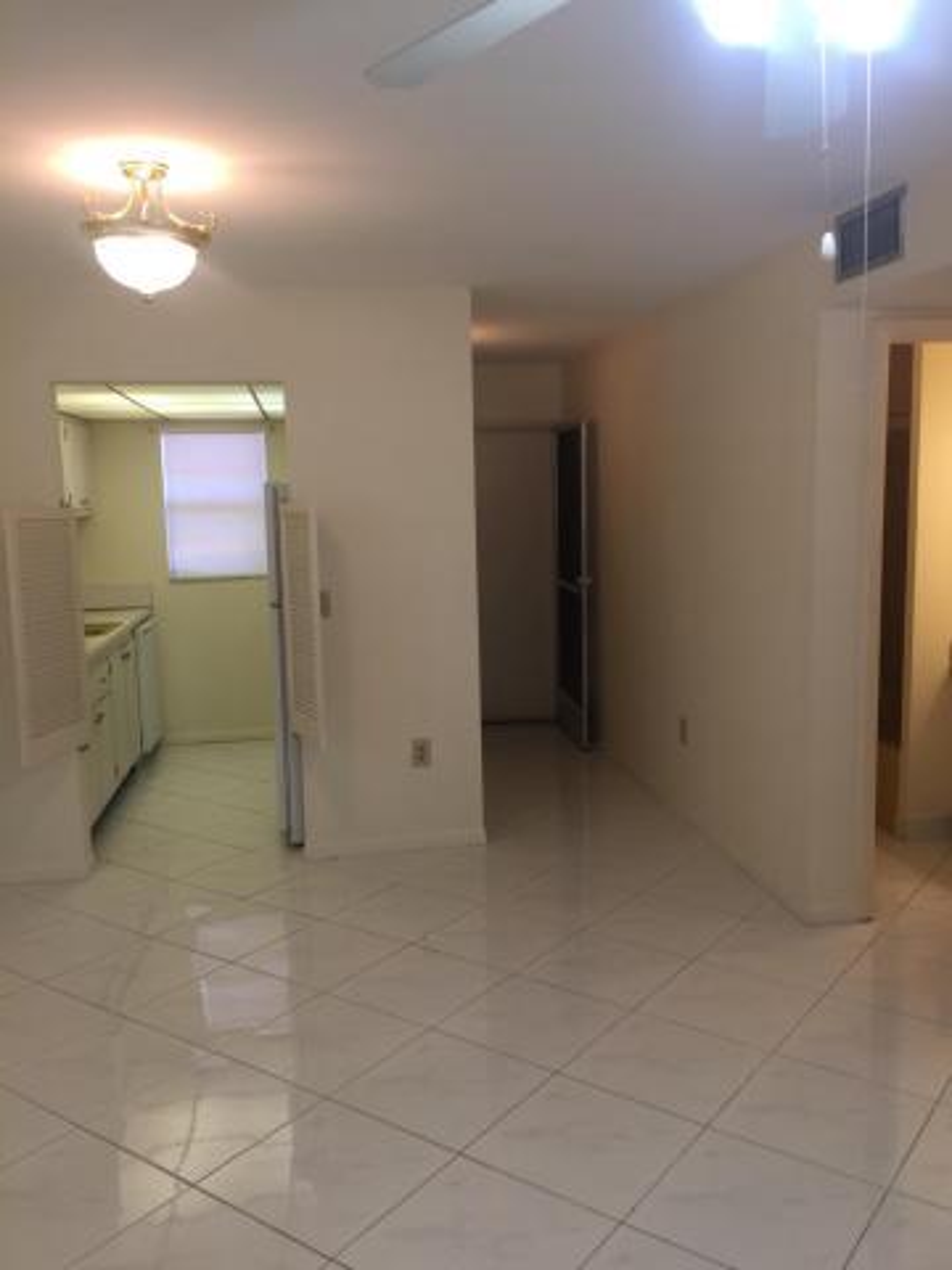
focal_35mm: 29
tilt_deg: -7.3
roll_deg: +2.1
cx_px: 476
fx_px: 1063
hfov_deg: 48.2
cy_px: 635
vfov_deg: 61.7
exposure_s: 1/40
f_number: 2.2
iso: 32
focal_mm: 4.15
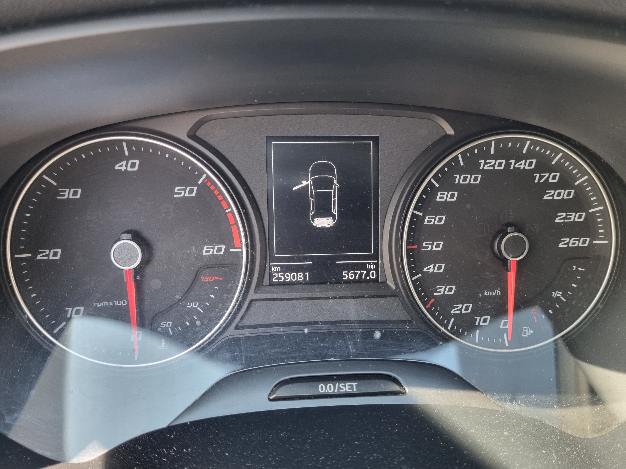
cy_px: 234
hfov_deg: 67.3
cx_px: 313
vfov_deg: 53.1
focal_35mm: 26
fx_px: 470
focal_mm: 5.4
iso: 125
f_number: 1.8
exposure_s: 1/100
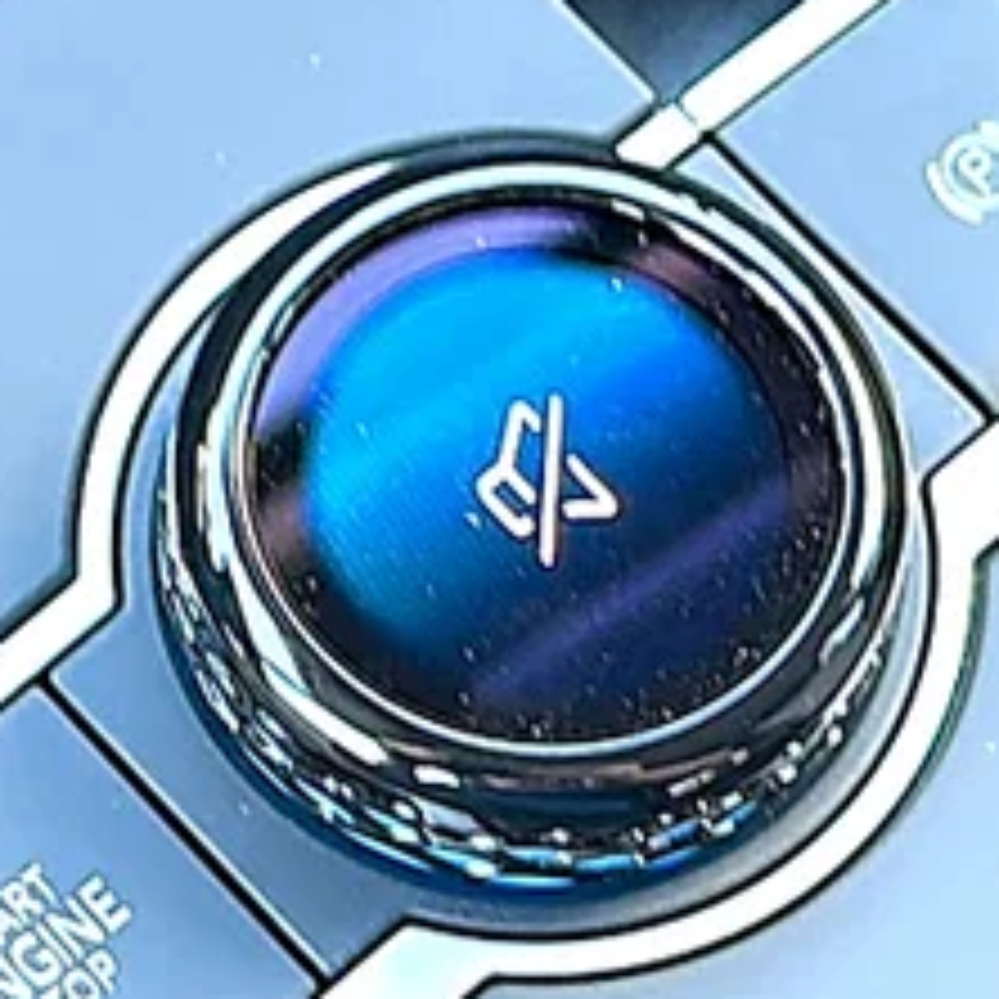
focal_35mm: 131
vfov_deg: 13.3
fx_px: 4277
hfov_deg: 13.3
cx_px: 518
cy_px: 736
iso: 80
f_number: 1.78
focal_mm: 6.86
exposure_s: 1/40
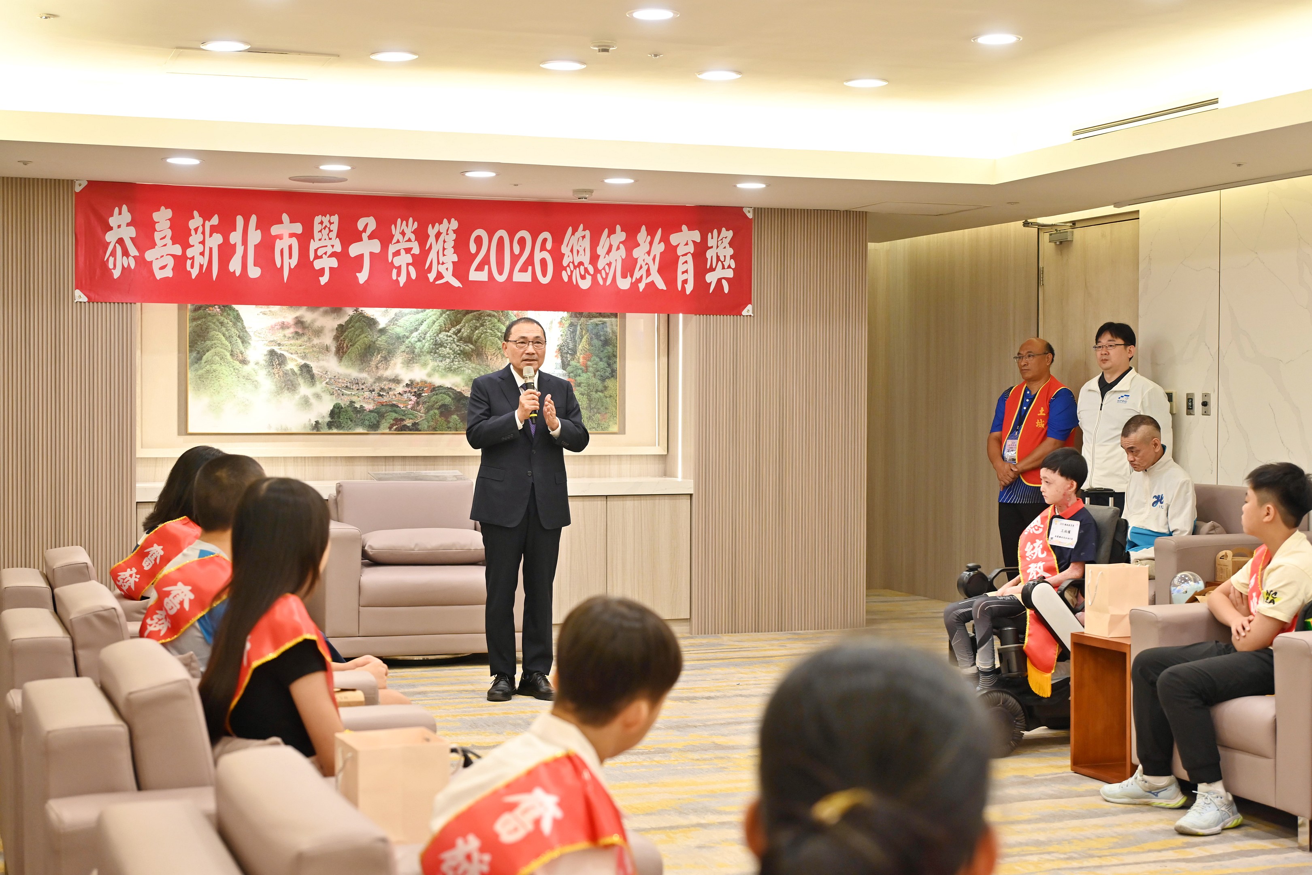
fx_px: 1859
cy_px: 438
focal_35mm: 51
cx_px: 656
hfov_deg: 38.9
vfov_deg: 26.5
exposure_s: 1/125
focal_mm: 51
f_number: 4
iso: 1000
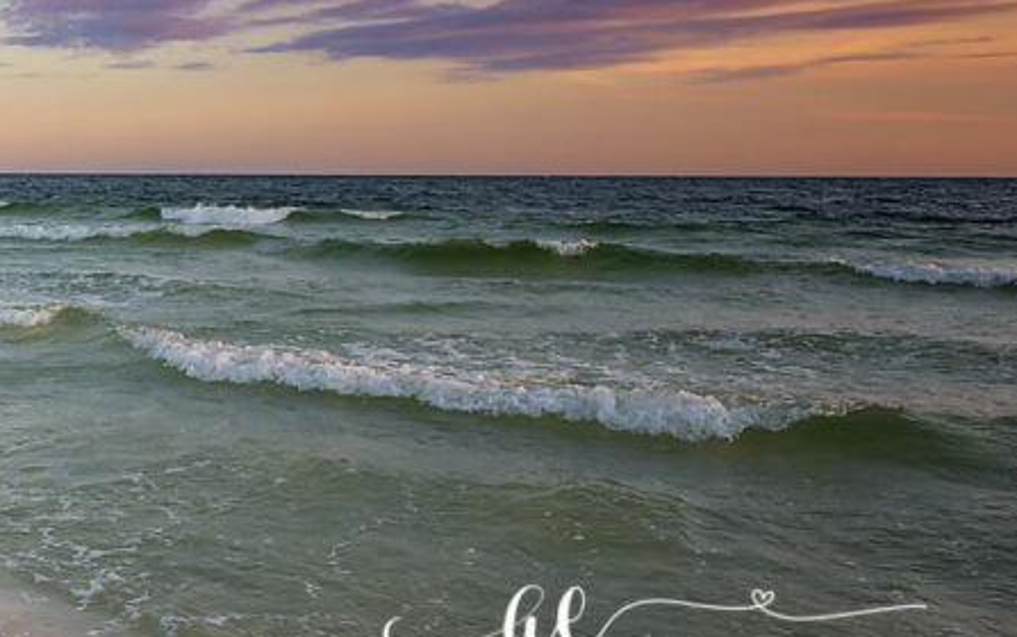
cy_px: 336
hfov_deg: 35.0
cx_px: -77
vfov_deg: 25.8
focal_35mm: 50
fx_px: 1391
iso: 320
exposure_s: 1/2000
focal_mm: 21.5
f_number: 2.8
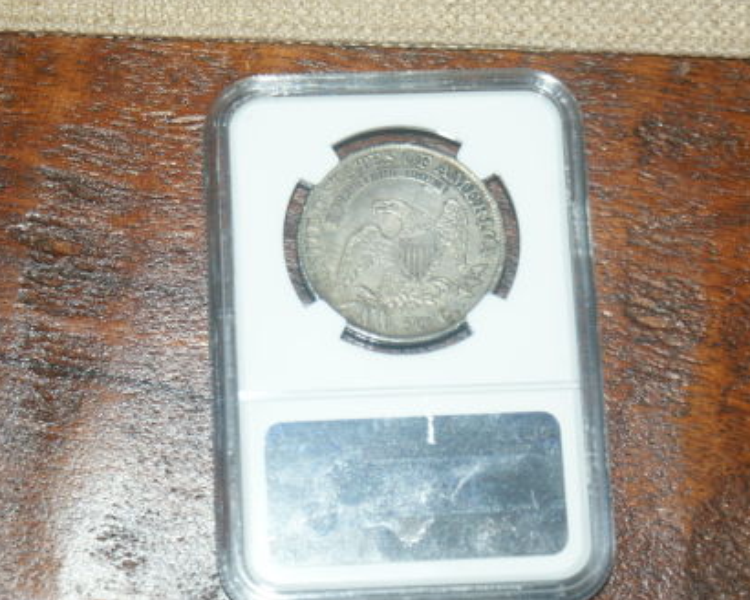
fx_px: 2286
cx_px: 388
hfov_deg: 18.6
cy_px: 299
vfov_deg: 15.0
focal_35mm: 103
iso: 400
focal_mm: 60
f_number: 5.6
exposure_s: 1/100
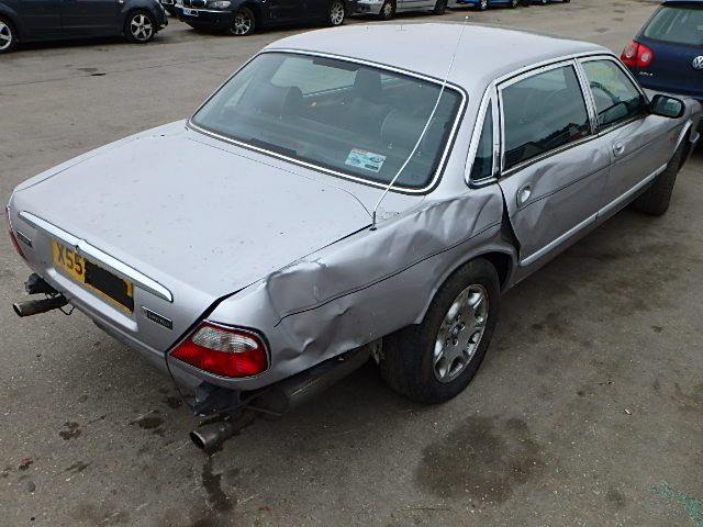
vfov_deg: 45.4
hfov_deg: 58.4
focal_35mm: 31
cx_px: 352
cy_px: 264
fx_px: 630
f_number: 4.7
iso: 125
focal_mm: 5.6
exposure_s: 1/160
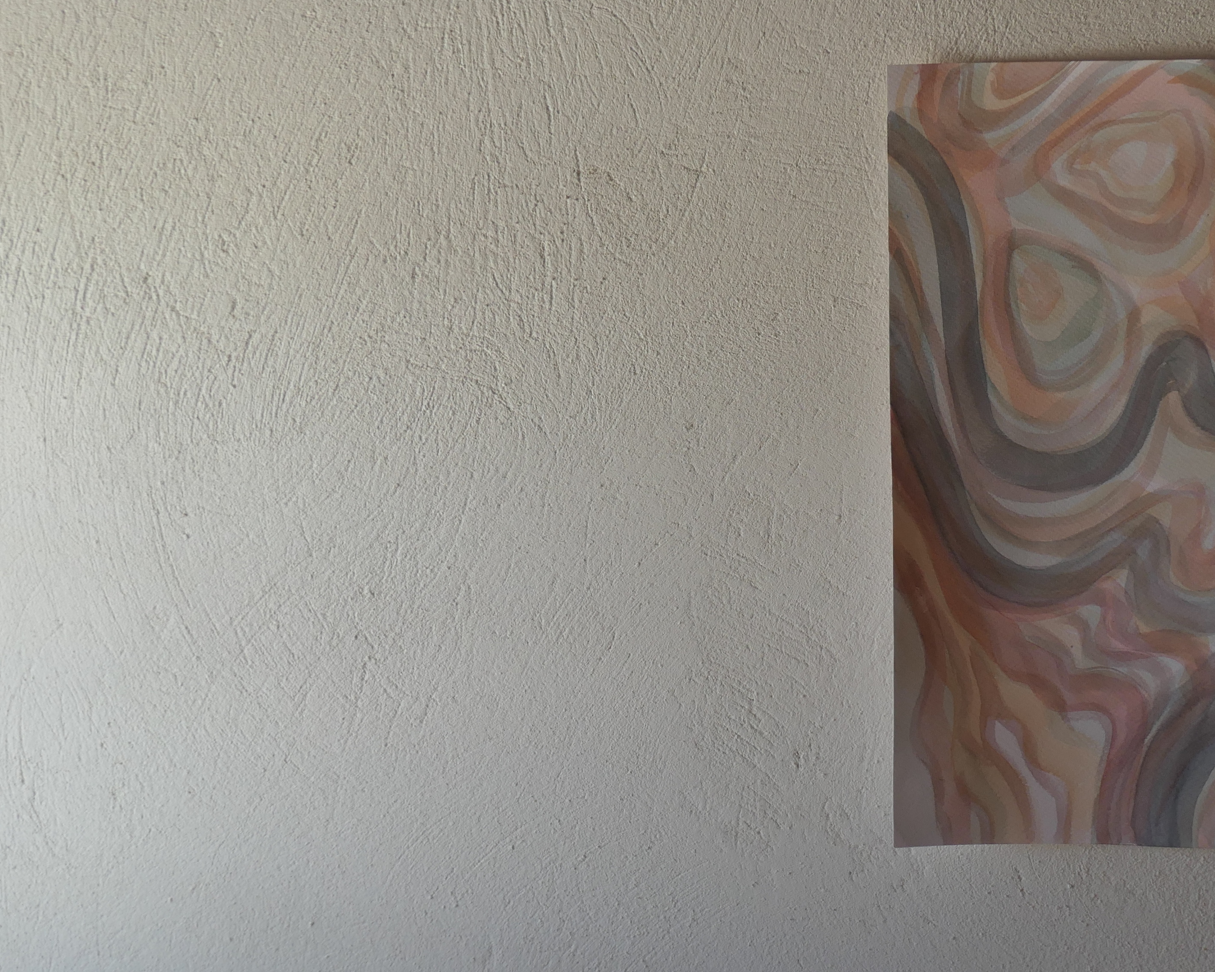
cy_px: 447
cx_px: 870
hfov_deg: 32.0
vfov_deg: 26.2
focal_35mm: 58
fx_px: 2085
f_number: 3.7
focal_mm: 12.8
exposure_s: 1/160
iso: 200
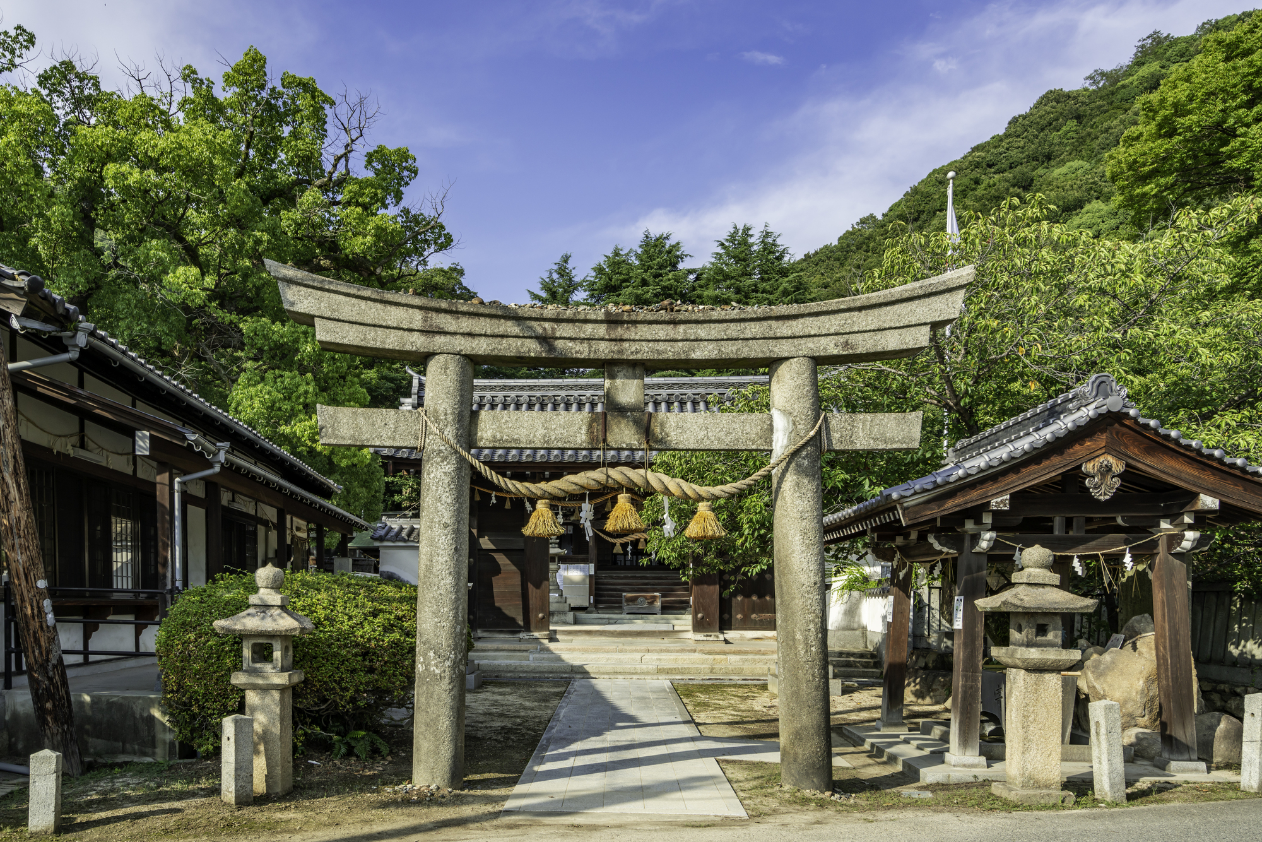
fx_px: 912
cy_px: 421
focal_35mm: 26
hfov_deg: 69.4
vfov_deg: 49.6
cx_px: 631
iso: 160
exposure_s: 1/320
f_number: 8
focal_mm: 26
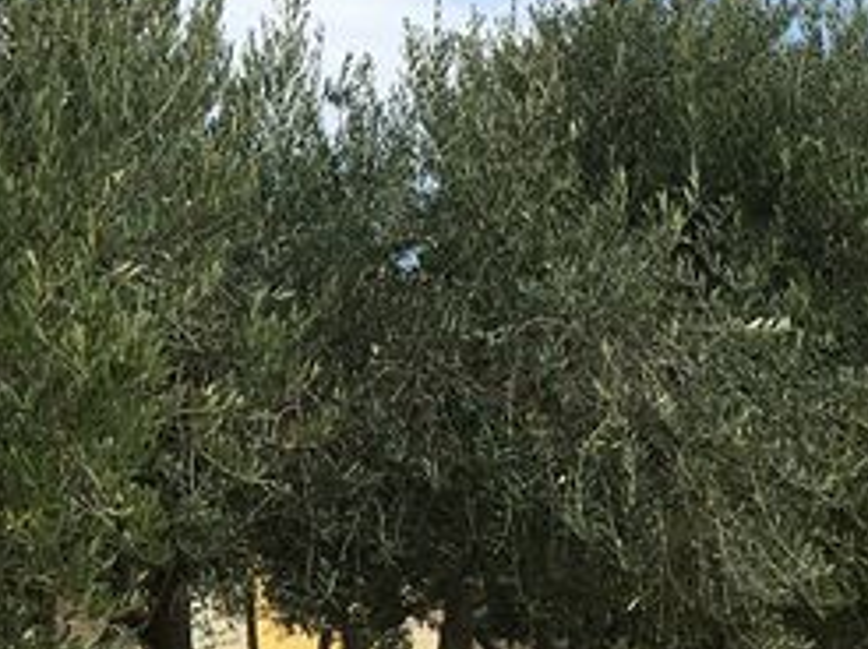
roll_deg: -0.5
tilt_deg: +4.6
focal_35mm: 118
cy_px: 367
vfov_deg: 12.5
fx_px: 2956
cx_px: -120
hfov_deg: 16.2
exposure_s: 1/950
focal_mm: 4.15
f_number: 2.2
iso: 25
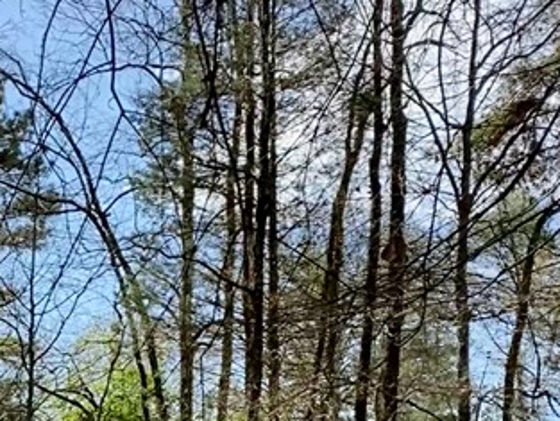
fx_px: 1376
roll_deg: -1.2
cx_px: 9
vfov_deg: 17.2
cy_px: 362
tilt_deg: +8.3
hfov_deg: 22.2
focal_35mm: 85
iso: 32
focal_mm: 4.25
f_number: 1.8
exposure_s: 1/1258
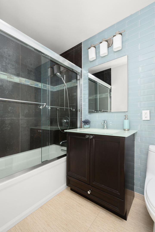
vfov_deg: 96.7
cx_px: 78
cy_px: 116
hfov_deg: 73.7
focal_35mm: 16
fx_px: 103
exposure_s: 13
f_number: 11
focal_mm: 16
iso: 400
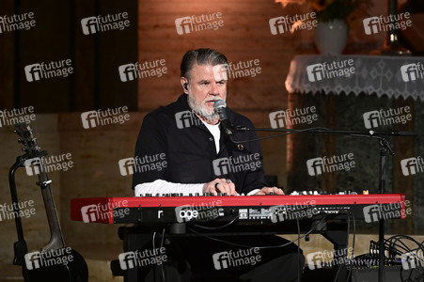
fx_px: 2354
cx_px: 212
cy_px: 141
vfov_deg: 6.9
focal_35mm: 200
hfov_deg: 10.3
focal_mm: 200
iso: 4000
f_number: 4.5
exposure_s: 1/250
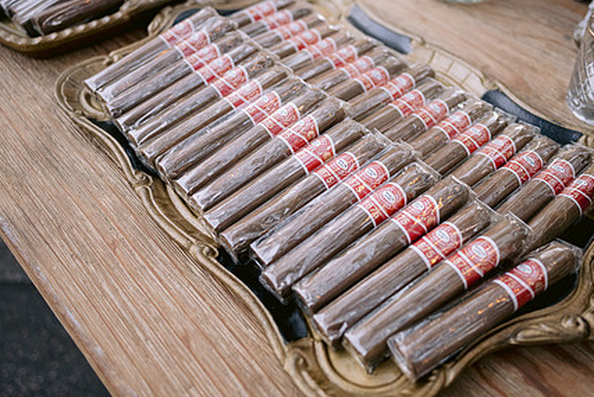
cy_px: 150
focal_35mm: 38
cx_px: 341
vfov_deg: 34.9
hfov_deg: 50.5
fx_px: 627
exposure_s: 1/60
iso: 800
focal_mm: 28
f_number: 2.8
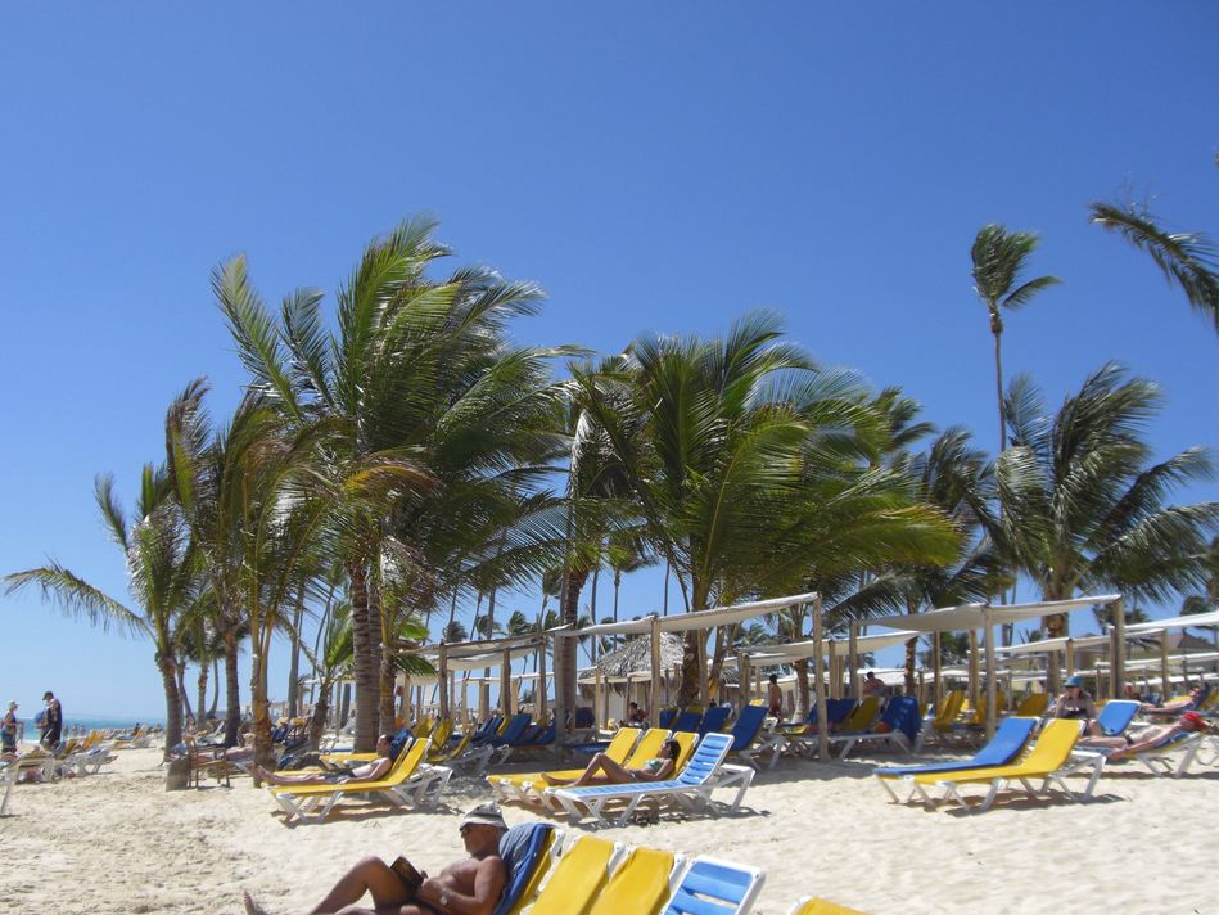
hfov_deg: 45.7
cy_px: 482
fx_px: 1444
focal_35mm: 41
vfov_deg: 35.1
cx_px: 575
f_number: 8
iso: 64
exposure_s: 1/200
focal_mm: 6.2
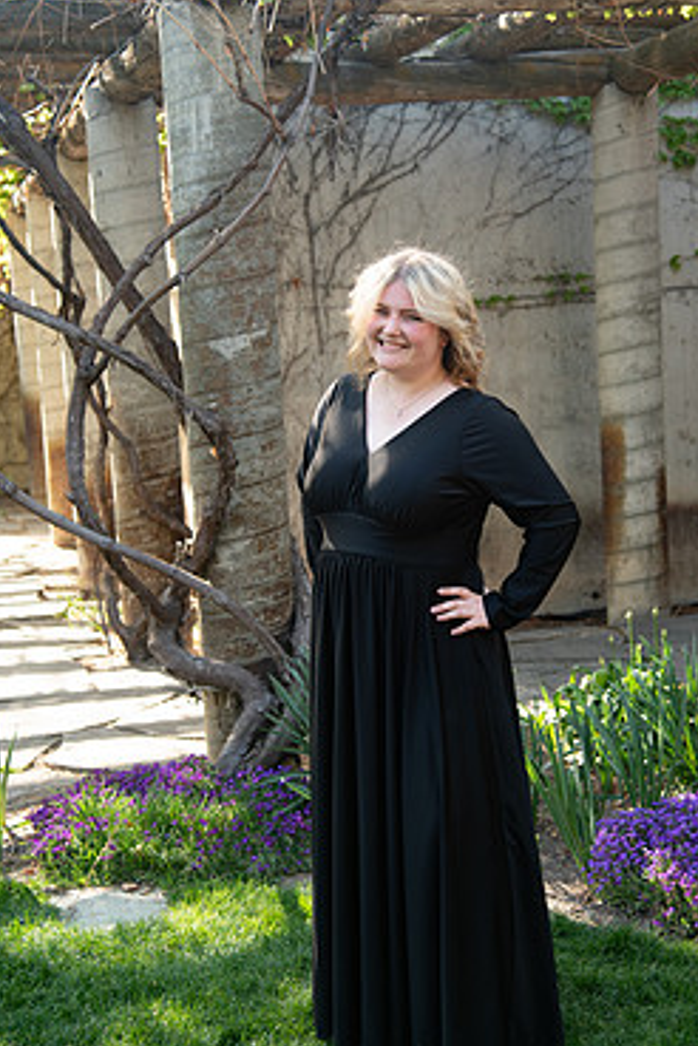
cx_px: 411
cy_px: 530
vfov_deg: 32.9
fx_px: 1774
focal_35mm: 61
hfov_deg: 22.2
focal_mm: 50
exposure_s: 1/125
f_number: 4
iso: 250
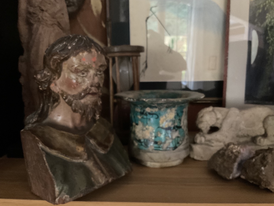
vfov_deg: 48.2
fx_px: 230
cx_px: 137
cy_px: 103
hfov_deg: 61.7
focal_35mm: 29
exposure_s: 1/20
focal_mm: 3
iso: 500
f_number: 1.8
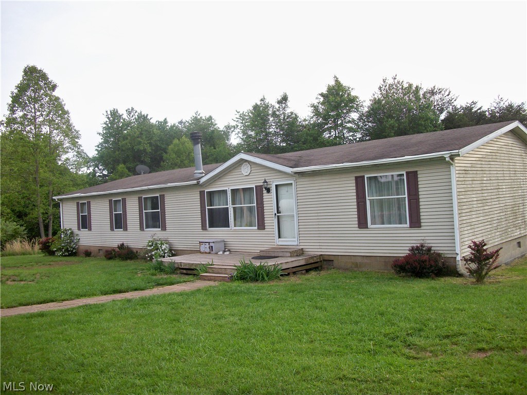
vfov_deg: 44.2
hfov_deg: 56.8
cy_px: 198
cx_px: 264
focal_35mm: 32
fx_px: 487
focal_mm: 5.7
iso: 80
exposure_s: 1/320
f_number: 2.9
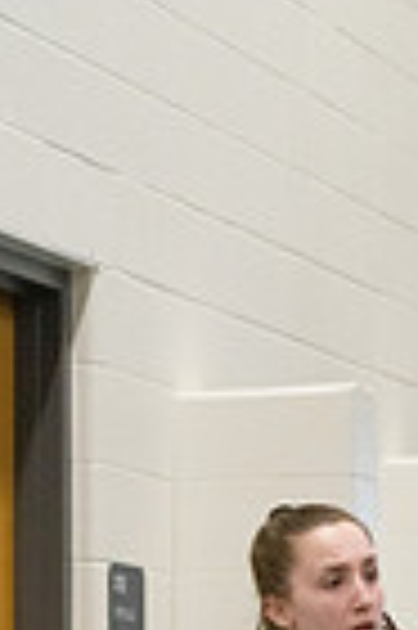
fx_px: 3928
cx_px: 234
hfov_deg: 6.1
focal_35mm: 225
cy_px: 896
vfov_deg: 9.0
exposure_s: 1/1600
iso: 6400
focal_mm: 70
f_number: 4.5
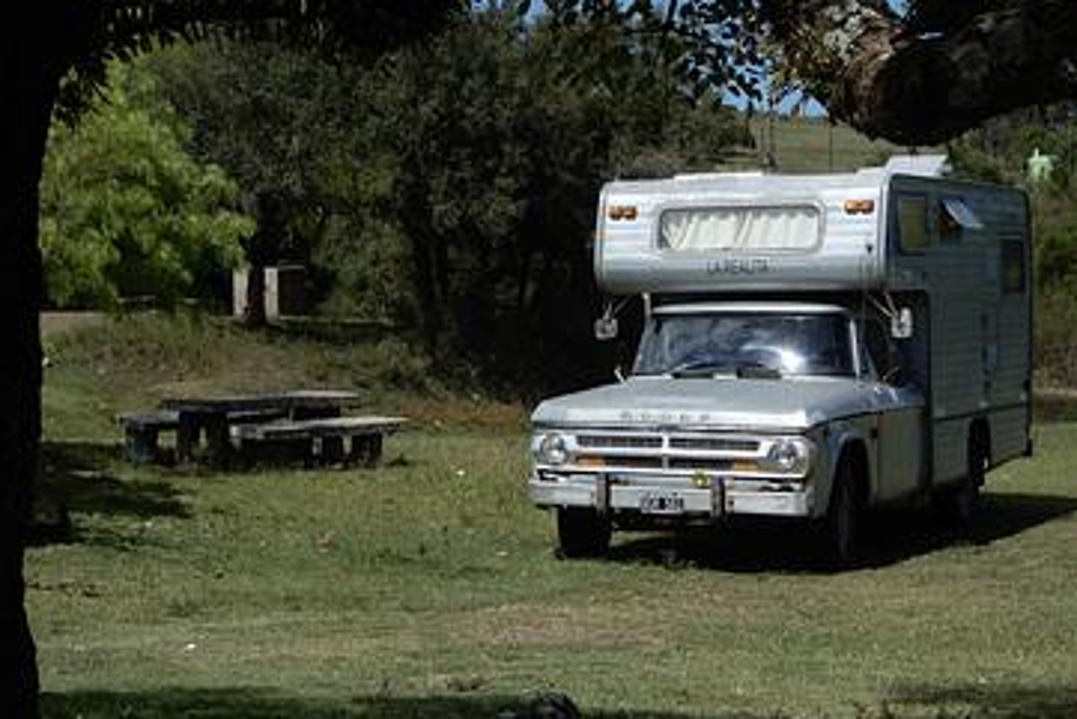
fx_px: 2574
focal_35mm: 86
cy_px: 343
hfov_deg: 23.6
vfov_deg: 15.9
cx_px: 559
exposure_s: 1/1600
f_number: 4.5
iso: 100
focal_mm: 12.5
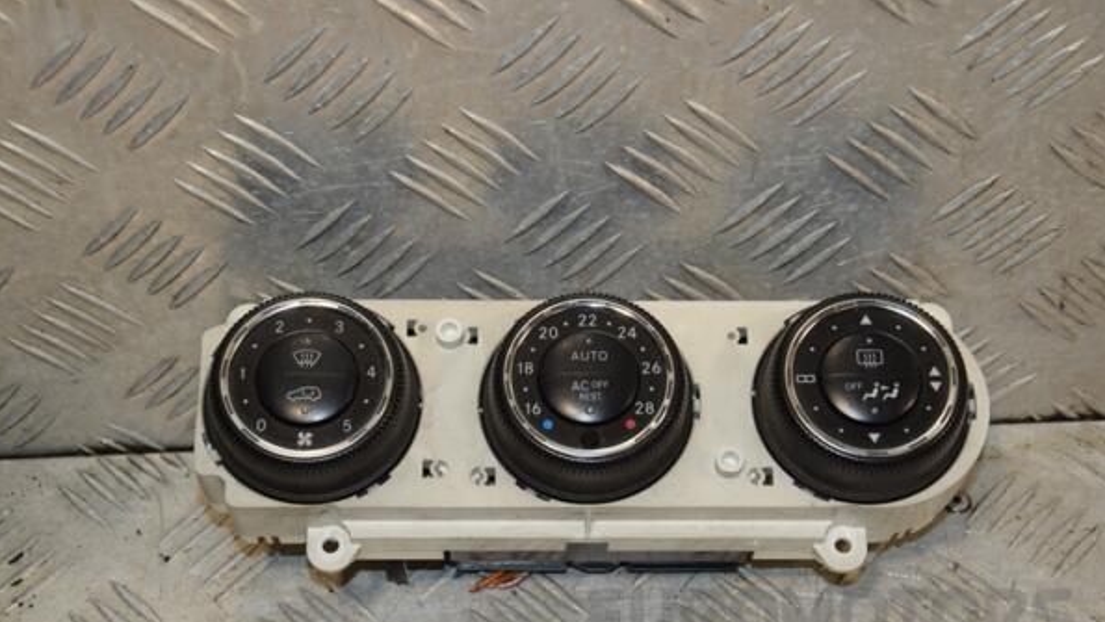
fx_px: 2227
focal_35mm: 76
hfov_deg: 27.9
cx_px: 553
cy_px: 369
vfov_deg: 15.9
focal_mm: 48
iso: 800
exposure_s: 1/200
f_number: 7.1
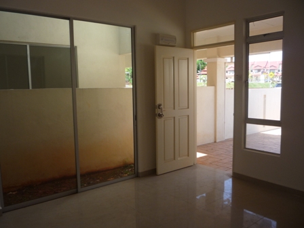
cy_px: 114
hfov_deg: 60.0
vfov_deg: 46.8
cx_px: 152
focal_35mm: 30
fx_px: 263
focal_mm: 5.2
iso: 100
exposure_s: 1/160
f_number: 4
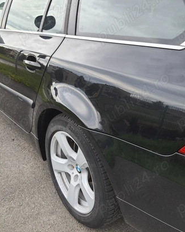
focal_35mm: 37
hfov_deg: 40.1
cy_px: 107
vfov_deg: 49.1
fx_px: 254
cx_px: 93
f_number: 1.7
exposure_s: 1/144
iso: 50
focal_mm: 4.32
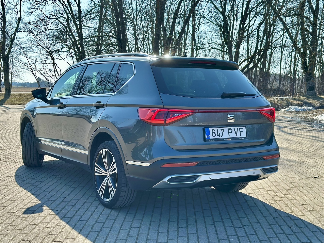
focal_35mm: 48
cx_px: 162
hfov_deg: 39.7
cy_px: 122
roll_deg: -0.8
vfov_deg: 30.3
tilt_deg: -3.9
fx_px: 449
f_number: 1.78
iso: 80
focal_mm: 6.86
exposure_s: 1/2358
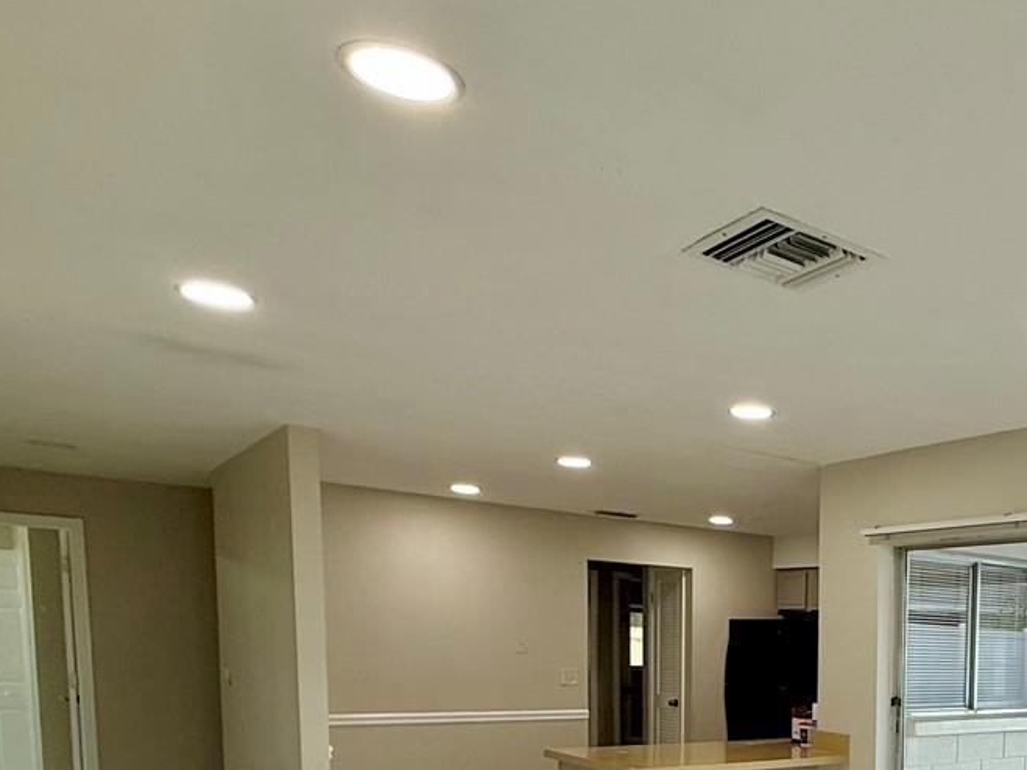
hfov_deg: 47.6
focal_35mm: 34
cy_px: 758
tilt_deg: -5.1
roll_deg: -1.2
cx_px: 952
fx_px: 1009
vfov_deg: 37.6
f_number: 2.2
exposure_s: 1/120
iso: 100
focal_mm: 2.22
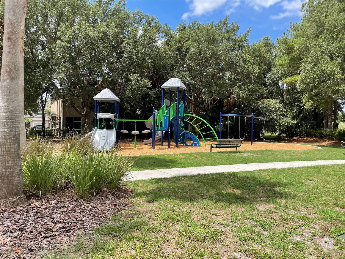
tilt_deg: -1.0
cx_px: 172
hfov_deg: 67.3
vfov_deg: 53.1
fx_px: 259
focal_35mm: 26
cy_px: 130
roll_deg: -0.6
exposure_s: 1/1855
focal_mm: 4.2
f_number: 1.6
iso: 32
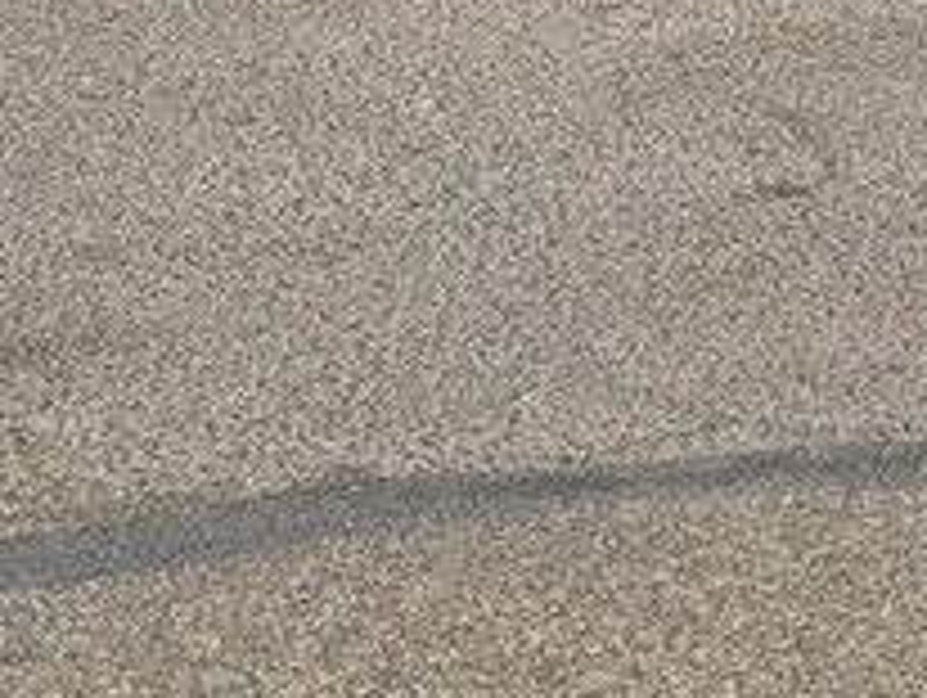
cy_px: -851
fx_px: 3325
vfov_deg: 10.6
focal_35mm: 124
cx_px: 828
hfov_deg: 15.7
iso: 20
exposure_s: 1/1276
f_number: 1.8
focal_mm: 7
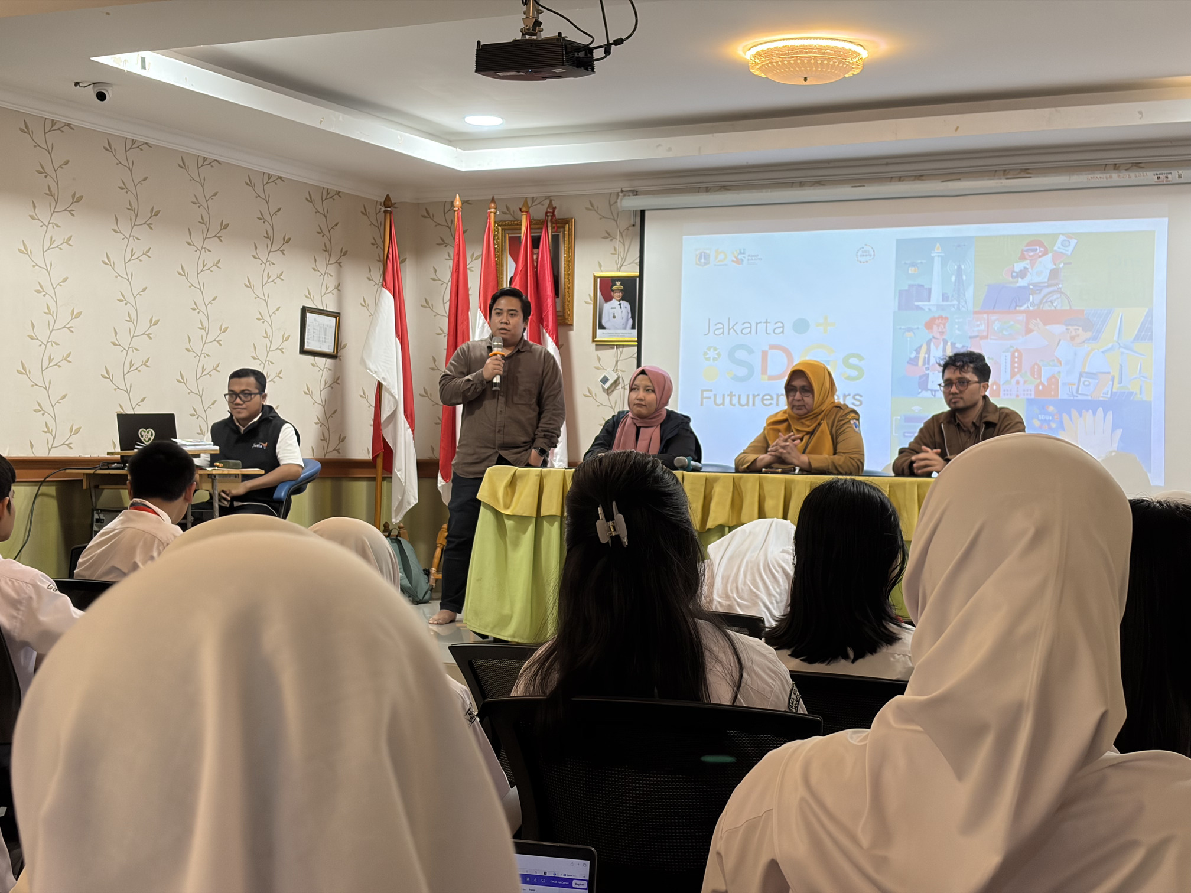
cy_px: 446
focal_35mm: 52
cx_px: 596
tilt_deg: +0.5
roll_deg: -0.5
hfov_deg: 36.8
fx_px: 1789
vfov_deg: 28.0
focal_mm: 5.96
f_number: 1.6
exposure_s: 1/50
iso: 125
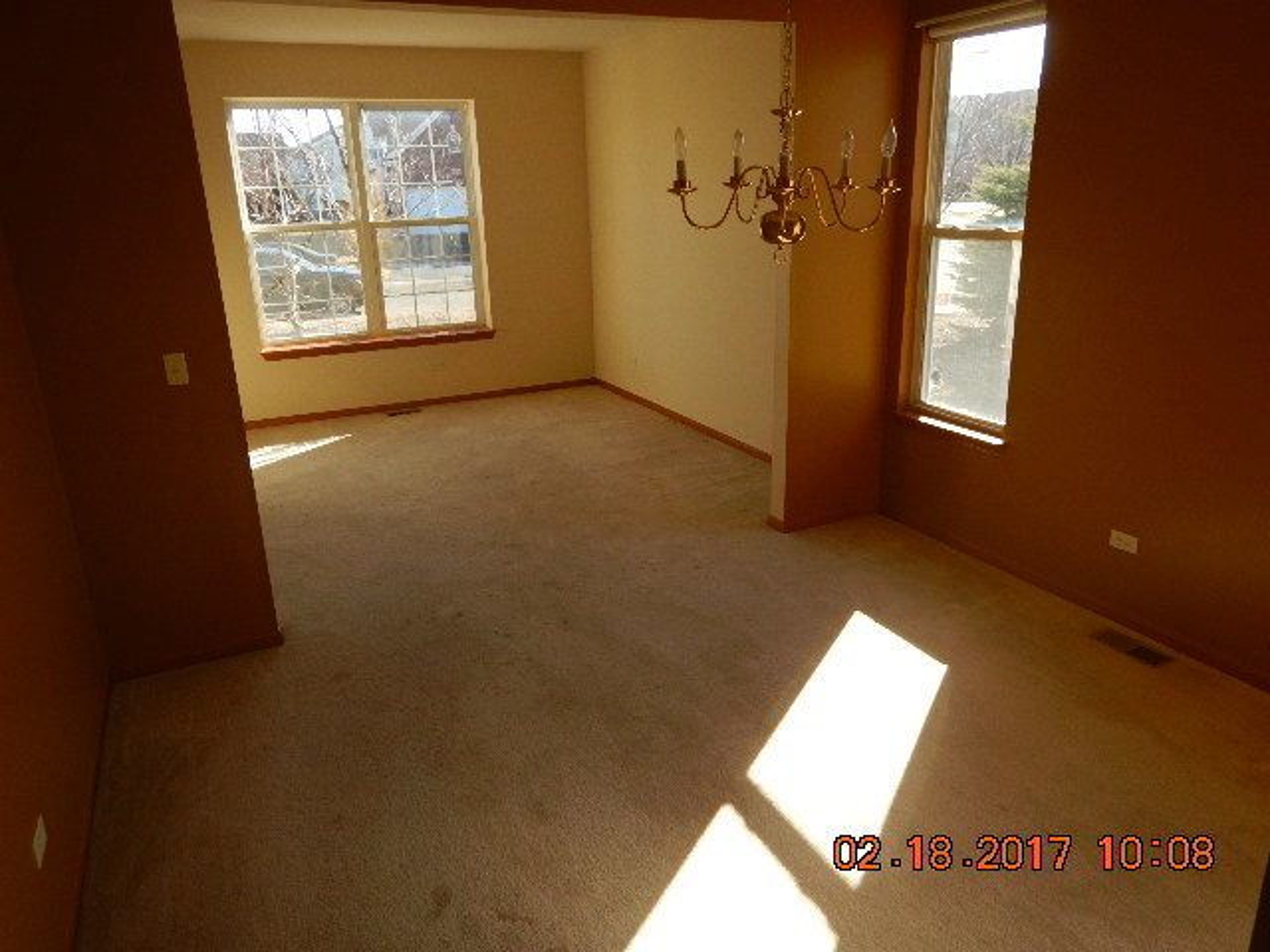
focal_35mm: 24
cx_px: 635
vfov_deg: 56.8
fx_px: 881
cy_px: 476
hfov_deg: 71.6
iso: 125
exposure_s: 1/320
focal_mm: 4.3
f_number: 2.8
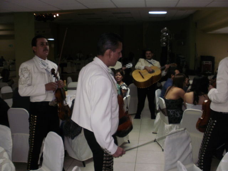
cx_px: 114
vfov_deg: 39.7
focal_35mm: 36
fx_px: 237
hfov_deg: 51.4
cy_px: 86
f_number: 3.5
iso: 125
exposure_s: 1/30
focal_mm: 6.3
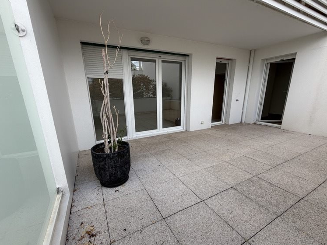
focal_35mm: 15
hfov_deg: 98.2
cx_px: 159
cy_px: 130
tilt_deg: -15.0
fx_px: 142
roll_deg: +2.3
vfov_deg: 81.6
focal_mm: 2.22
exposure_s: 1/502
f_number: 2.2
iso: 40
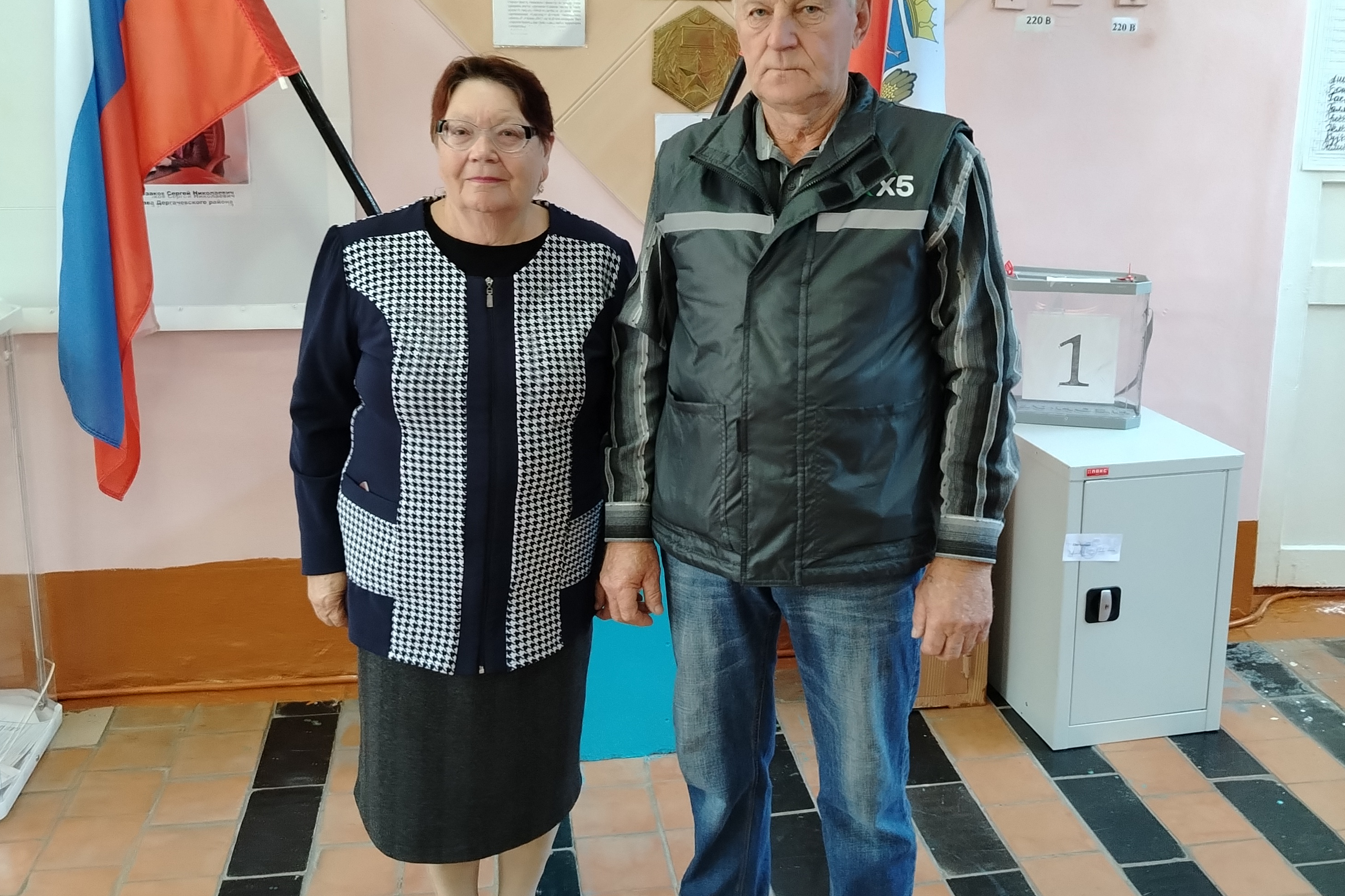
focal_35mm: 34
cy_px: 326
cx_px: 681
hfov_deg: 55.8
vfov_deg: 38.6
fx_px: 1270
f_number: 1.75
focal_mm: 5.25
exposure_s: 1/25
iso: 2056
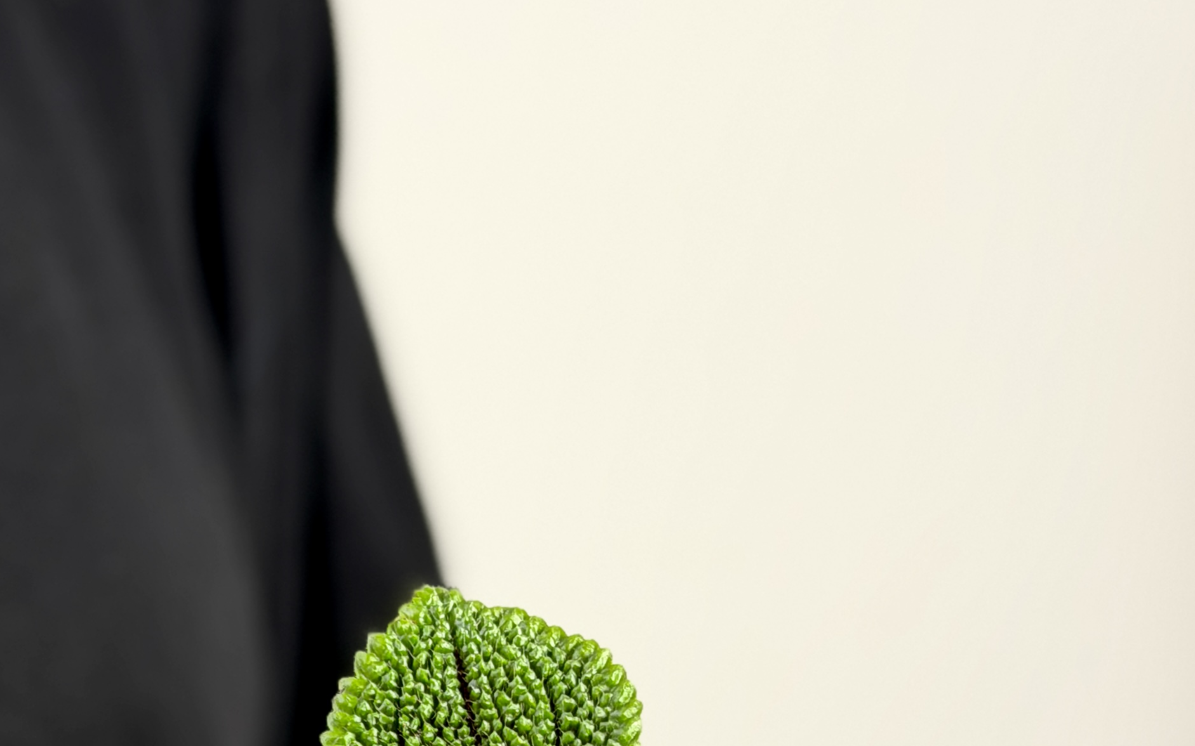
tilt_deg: -14.2
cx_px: 239
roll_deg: +0.4
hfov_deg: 18.9
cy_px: 1136
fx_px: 3550
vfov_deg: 11.5
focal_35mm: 109
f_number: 1.78
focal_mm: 6.76
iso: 50
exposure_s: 1/50
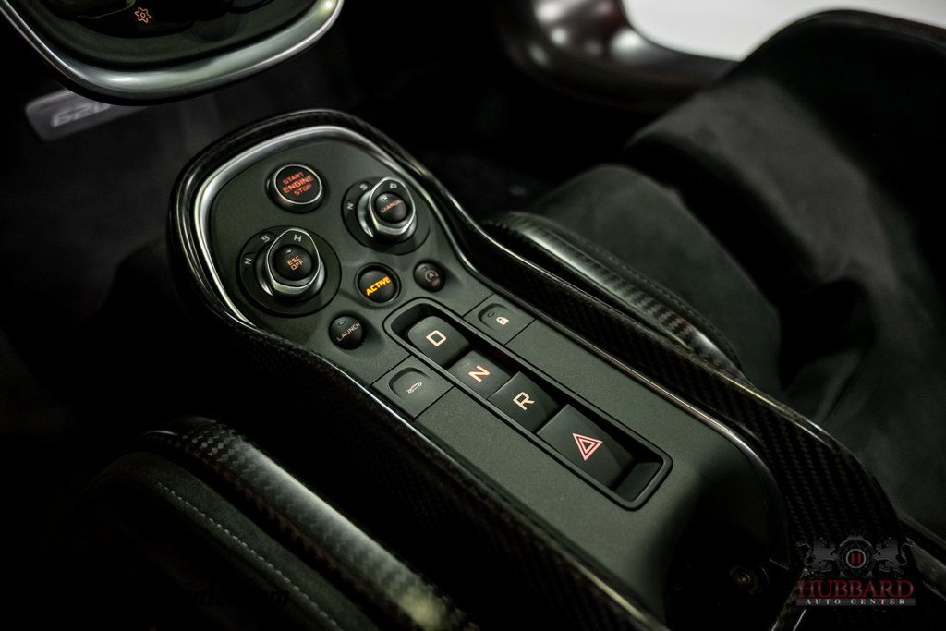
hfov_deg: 73.7
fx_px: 631
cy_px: 316
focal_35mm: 24
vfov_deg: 53.1
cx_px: 473
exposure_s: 1/60
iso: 4000
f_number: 4
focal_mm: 24
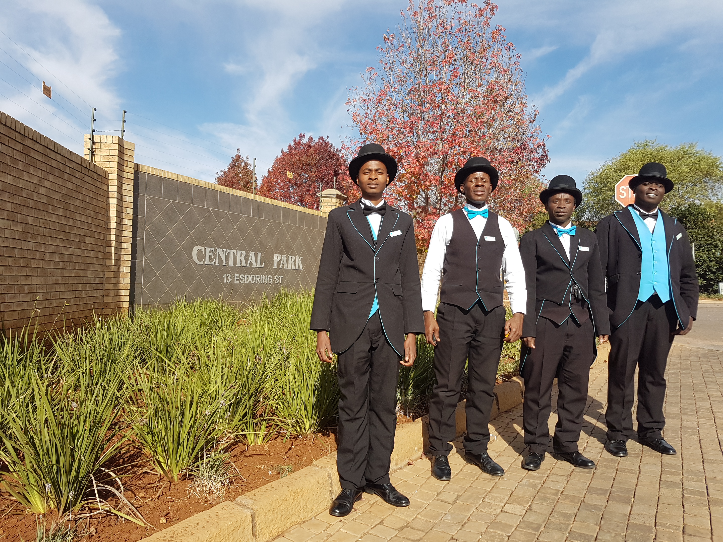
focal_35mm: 26
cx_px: 362
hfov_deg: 67.3
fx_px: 543
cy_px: 271
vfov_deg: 53.1
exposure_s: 1/1540
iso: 40
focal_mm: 4.2
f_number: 1.7
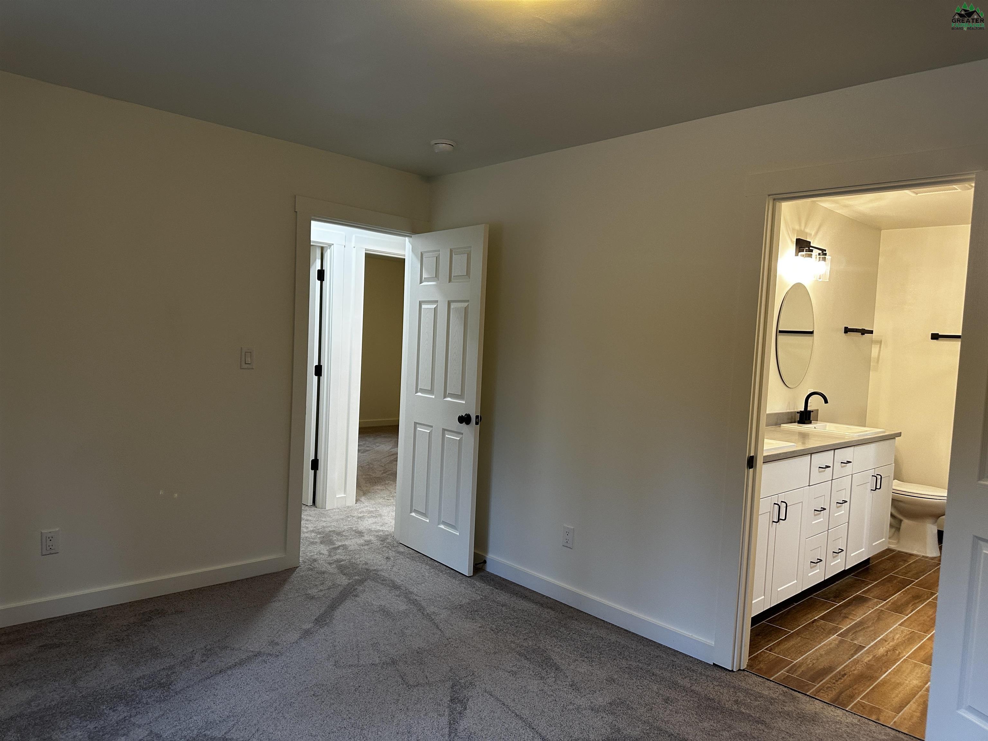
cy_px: 370
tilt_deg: -3.9
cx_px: 494
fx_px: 685
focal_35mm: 24
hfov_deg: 71.6
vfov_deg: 56.8
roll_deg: -4.2
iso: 160
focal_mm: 6.86
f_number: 1.78
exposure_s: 1/60
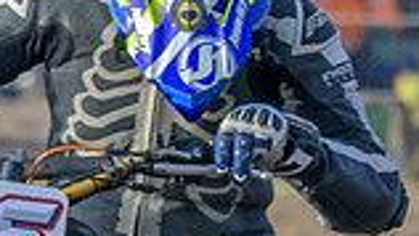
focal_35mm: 2333
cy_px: 415
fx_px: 25929
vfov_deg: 0.5
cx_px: -49
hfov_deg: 0.9
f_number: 8
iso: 320
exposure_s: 1/400
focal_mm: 300
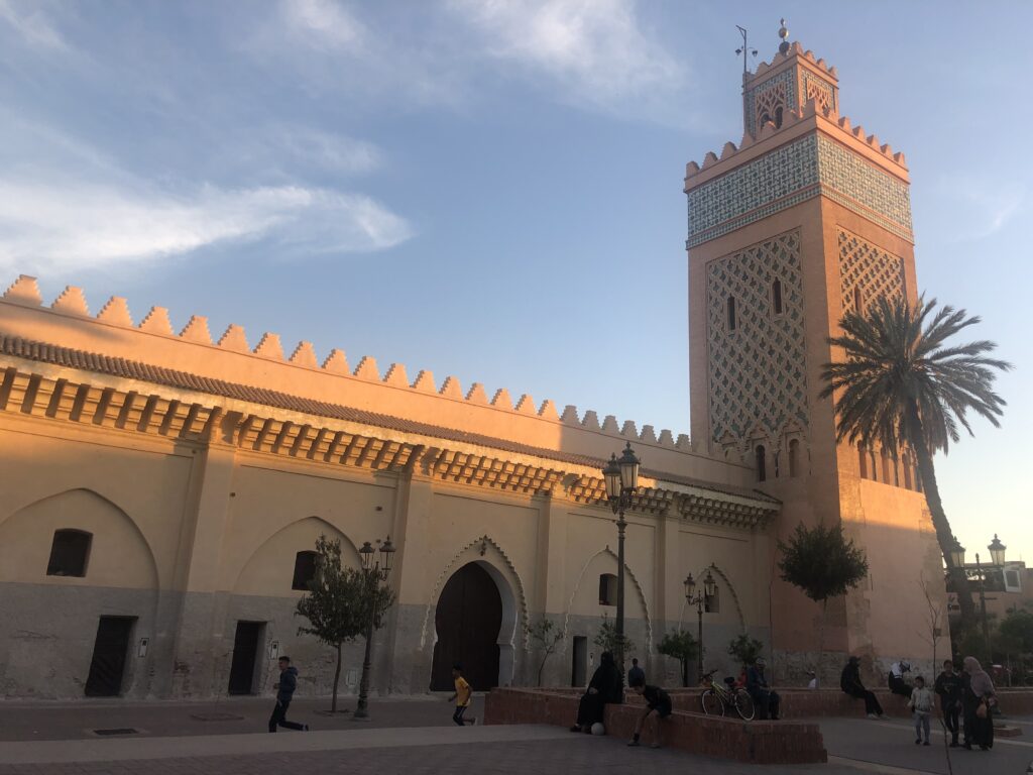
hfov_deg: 63.4
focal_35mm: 28
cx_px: 516
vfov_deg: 49.7
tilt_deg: +15.2
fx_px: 836
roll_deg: -3.9
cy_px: 388
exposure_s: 1/259
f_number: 1.8
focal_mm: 3.99
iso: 20
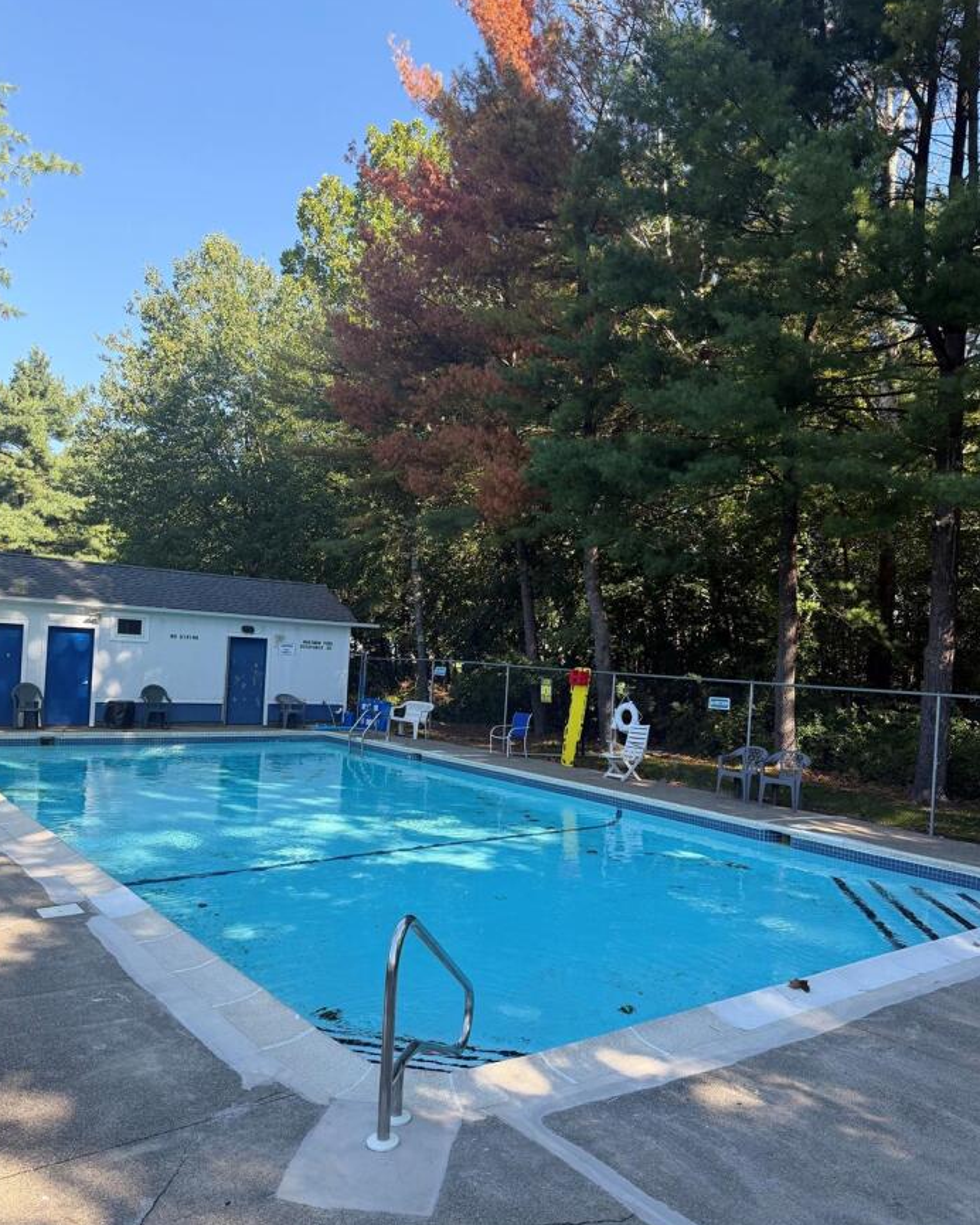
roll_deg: -3.3
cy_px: 651
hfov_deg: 54.9
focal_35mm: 26
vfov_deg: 66.0
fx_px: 943
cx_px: 496
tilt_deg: -0.3
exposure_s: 1/868
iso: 100
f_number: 1.78
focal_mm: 6.76
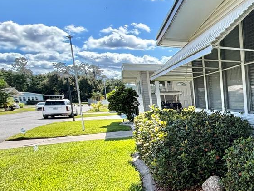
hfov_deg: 31.5
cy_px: 136
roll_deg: +1.1
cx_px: 354
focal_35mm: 40
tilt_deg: -9.4
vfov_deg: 35.4
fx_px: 294
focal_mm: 2.22
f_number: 2.2
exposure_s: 1/502
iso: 50
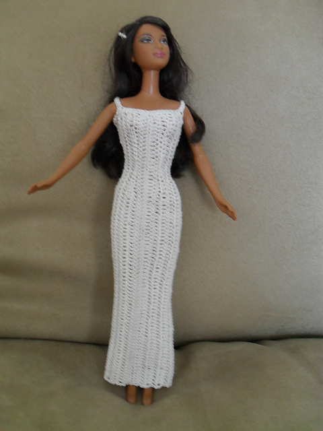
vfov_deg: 52.6
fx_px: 435
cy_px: 216
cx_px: 162
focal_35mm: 35
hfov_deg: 40.7
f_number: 2.8
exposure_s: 1/30
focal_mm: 6.2
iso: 160
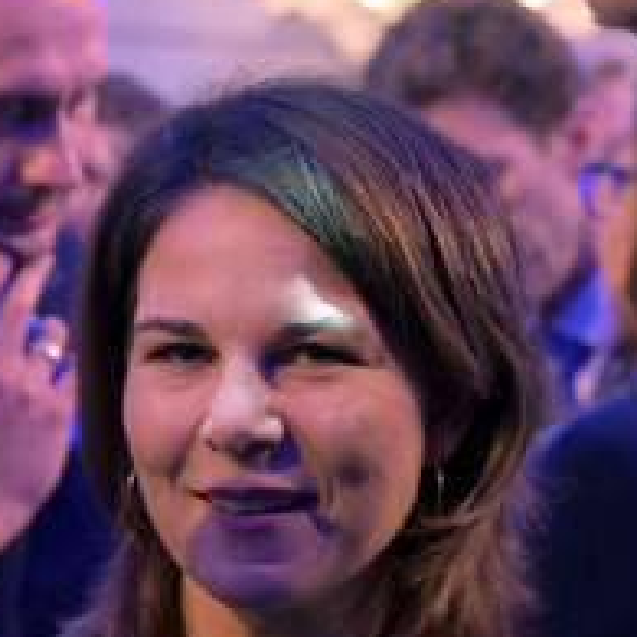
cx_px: 374
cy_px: 287
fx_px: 3997
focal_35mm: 192
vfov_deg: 9.1
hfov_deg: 9.1
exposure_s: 1/60
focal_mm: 98
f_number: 5.6
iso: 12800
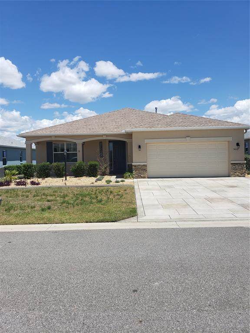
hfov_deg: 53.1
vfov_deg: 67.3
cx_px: 125
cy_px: 166
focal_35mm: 26
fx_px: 250
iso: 50
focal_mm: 4.3
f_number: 2.4
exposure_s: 1/1834
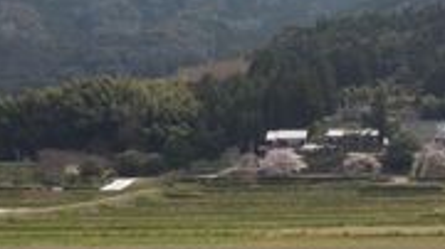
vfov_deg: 11.1
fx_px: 1285
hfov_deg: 19.1
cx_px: 435
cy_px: 143
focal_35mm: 109
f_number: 9.2
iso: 400
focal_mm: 8.1
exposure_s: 1/400
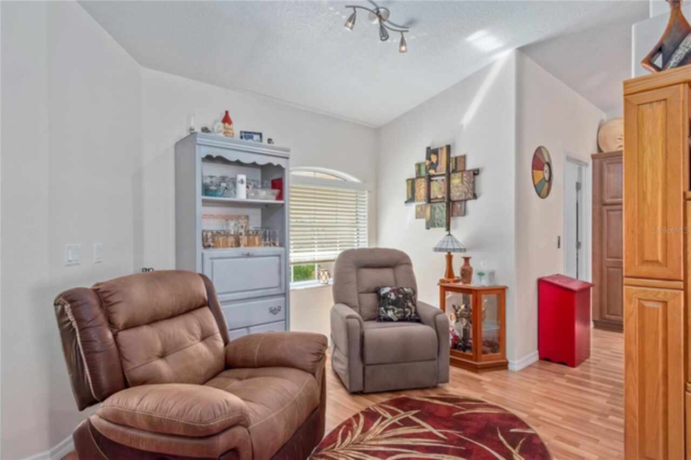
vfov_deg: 63.2
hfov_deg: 85.5
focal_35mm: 20
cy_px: 230
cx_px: 346
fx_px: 374
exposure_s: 1/3
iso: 250
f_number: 9
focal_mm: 13
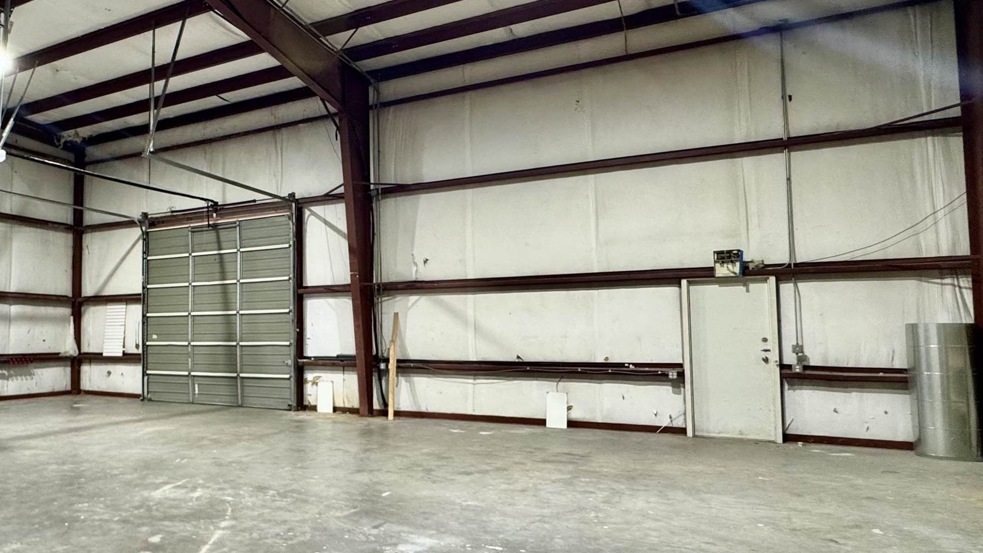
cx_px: 261
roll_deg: -0.6
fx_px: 704
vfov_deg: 42.9
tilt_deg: +3.2
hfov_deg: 66.1
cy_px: 295
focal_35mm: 27
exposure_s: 1/60
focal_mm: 2.22
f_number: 2.2
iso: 250
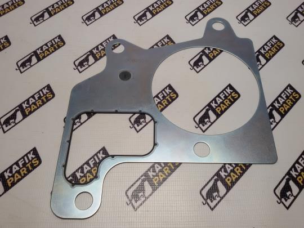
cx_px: 152
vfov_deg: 45.4
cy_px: 114
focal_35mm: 31
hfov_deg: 58.4
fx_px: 272
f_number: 2.4
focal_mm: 2.93
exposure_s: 1/50
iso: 40
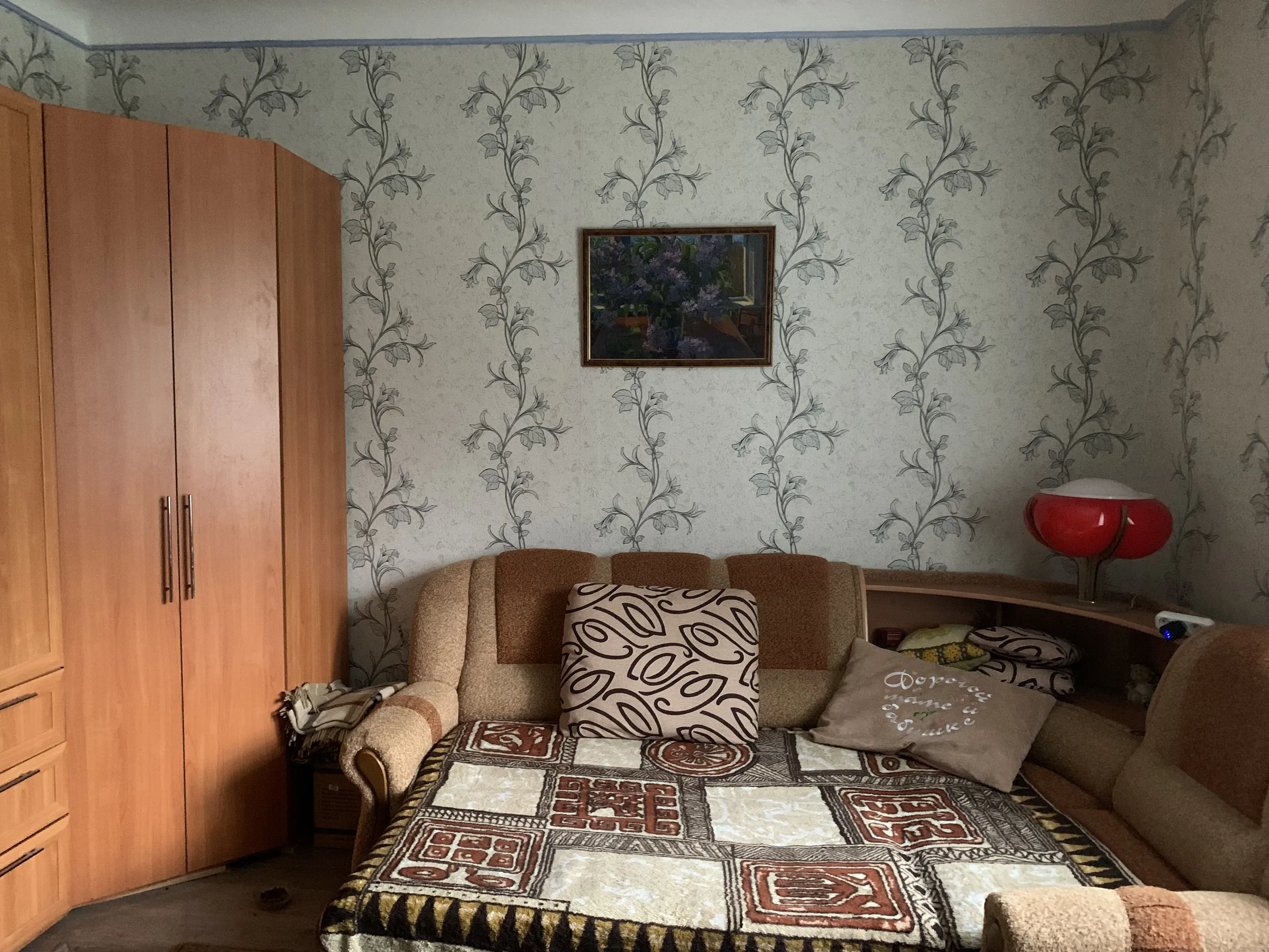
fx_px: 953
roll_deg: -0.5
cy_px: 476
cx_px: 634
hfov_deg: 67.3
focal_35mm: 26
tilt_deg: -3.7
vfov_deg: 53.1
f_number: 1.8
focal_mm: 4.25
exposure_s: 1/26
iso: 800
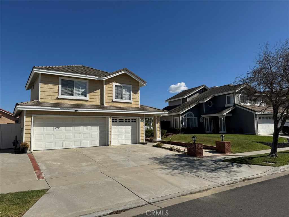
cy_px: 108
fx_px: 200
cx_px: 144
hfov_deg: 71.6
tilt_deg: +6.3
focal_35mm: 24
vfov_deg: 56.8
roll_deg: +0.4
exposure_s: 1/9009
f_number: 1.78
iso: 80
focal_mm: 6.76
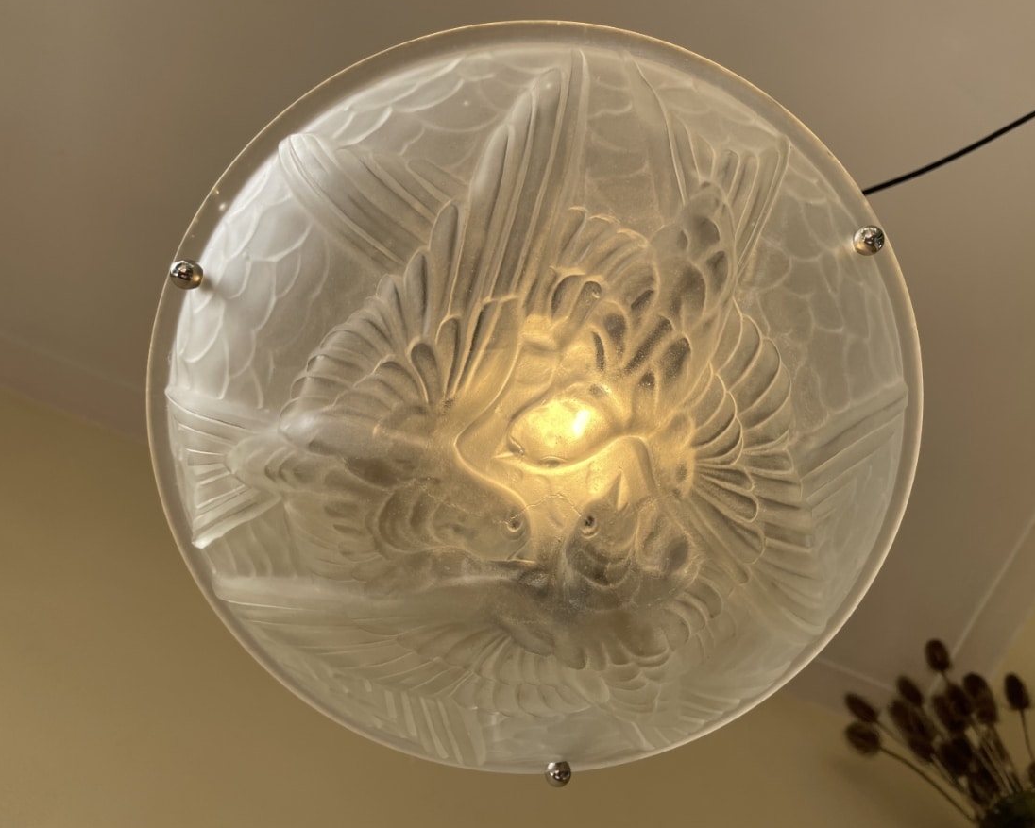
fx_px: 858
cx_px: 552
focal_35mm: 28
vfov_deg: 51.5
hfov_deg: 62.1
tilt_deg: +76.6
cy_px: 404
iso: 32
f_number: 1.6
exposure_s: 1/698
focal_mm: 4.2
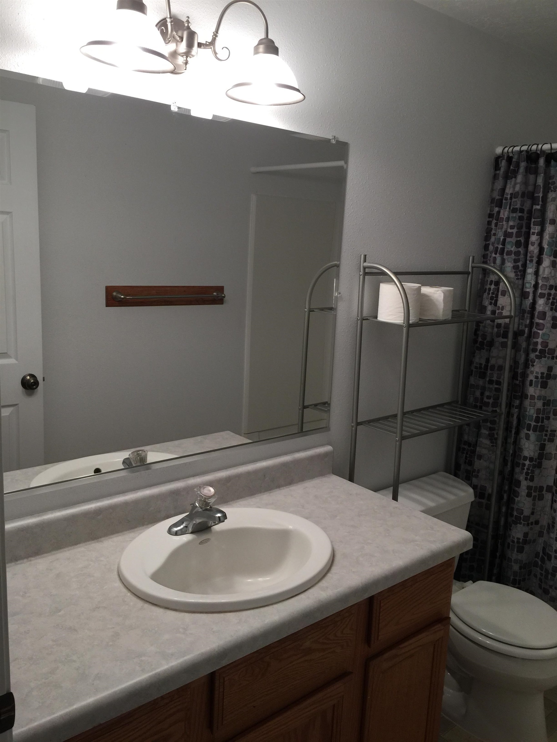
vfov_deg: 61.7
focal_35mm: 29
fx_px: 622
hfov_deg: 48.2
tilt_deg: -10.1
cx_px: 278
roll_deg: -2.8
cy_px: 371
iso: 32
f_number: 2.2
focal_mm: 4.15
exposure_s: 1/30
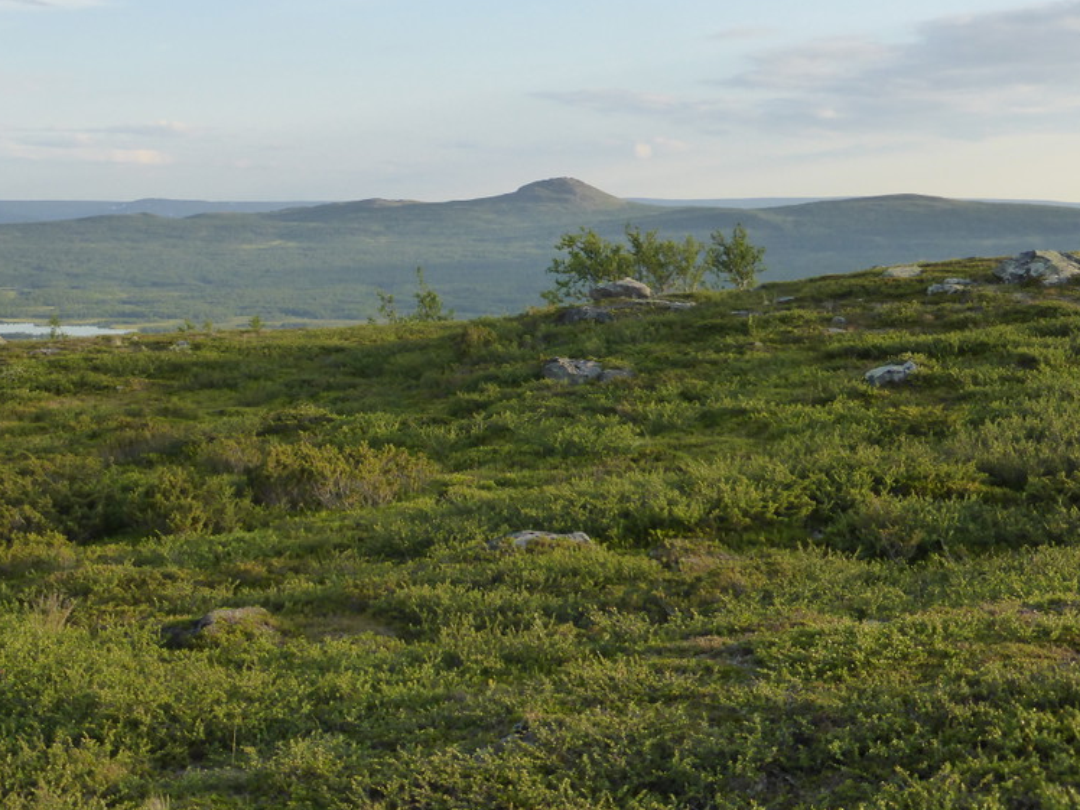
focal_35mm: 59
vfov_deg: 24.8
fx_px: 1841
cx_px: 466
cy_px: 341
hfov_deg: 32.7
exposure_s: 1/400
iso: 200
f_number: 4.1
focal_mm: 7.9
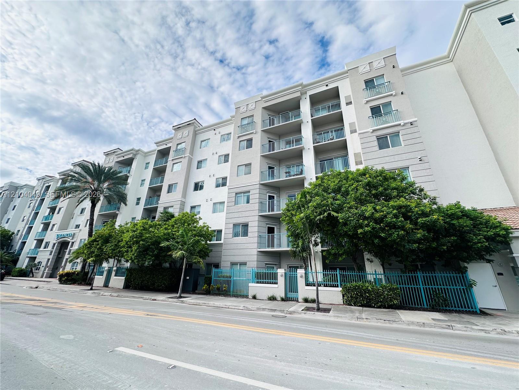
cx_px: 260
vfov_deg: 85.7
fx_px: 210
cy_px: 195
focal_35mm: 14
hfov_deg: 102.1
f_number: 2.2
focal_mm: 2.22
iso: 40
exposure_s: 1/1473
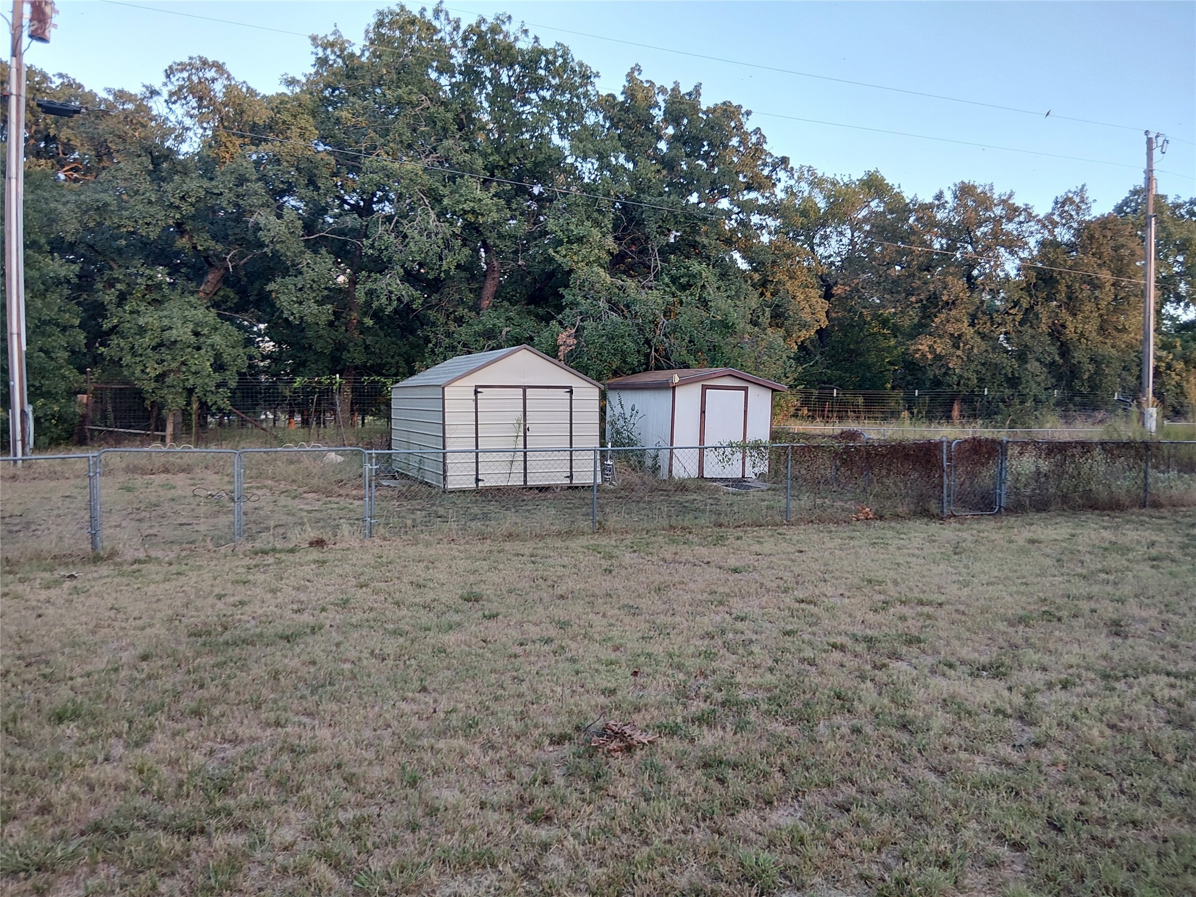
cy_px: 448
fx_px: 898
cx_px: 598
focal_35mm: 26
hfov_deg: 67.3
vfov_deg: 53.1
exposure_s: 1/60
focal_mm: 3.86
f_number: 1.8
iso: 32
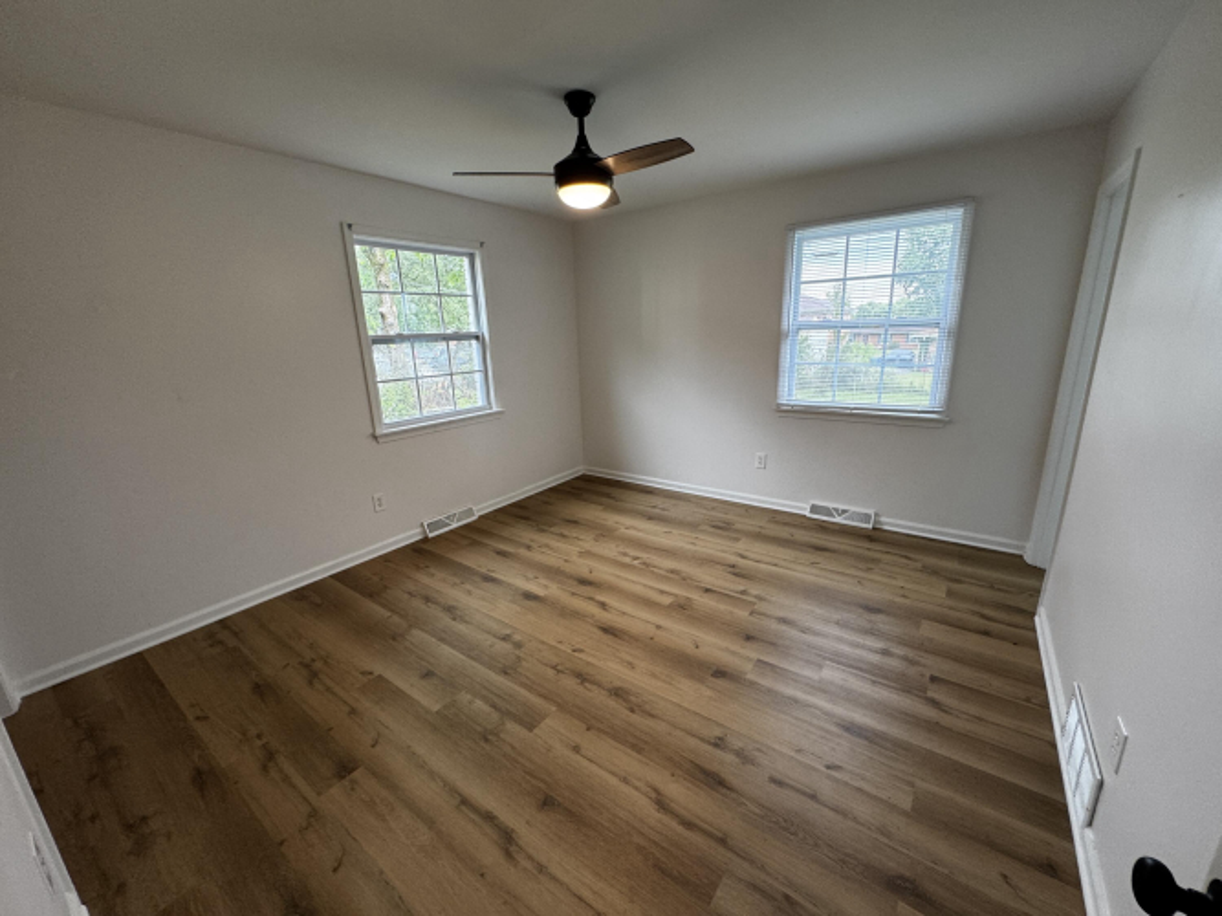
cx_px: 611
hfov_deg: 102.1
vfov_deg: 85.7
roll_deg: +1.6
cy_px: 458
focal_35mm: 14
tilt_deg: -15.6
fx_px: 494
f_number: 2.2
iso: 125
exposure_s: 1/120
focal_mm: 2.22
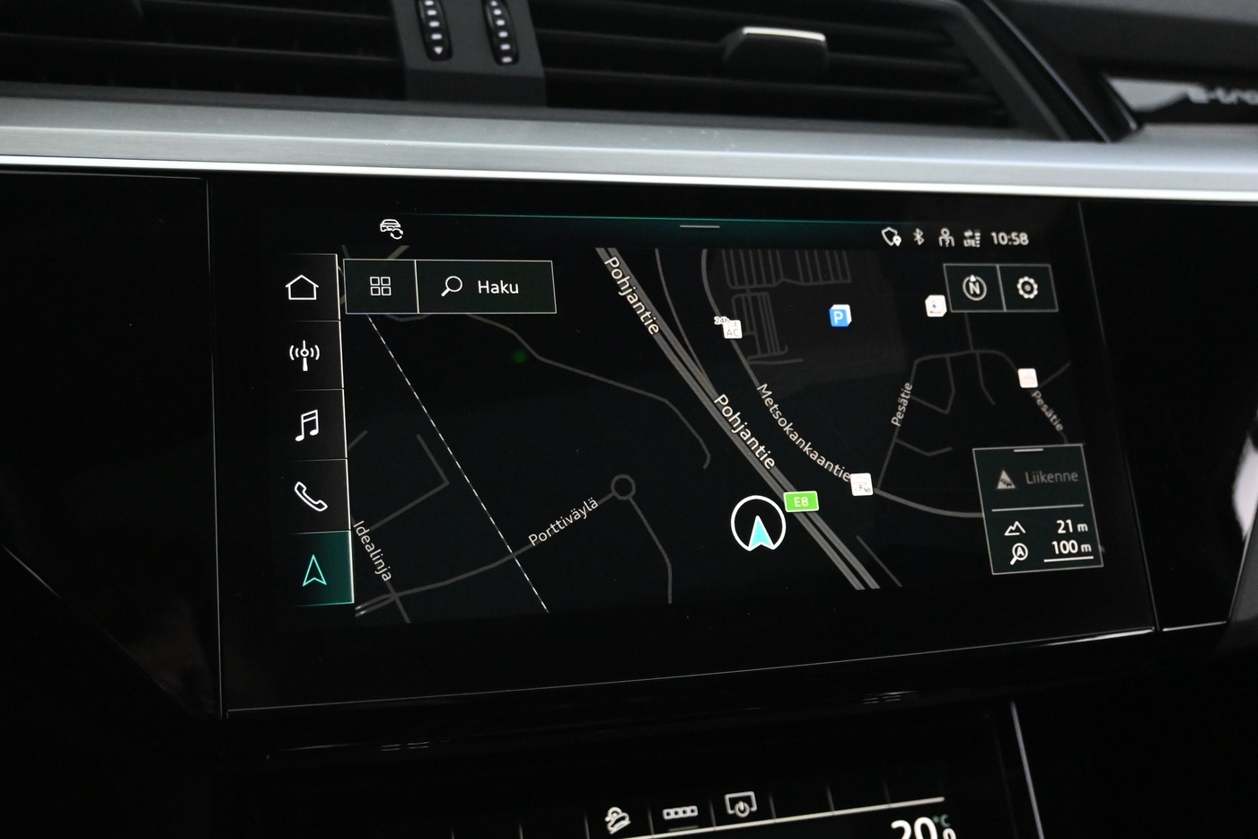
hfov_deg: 51.5
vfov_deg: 35.7
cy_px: 437
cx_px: 691
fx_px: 1303
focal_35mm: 37
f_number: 4
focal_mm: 21.5
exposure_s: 1/30
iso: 5000
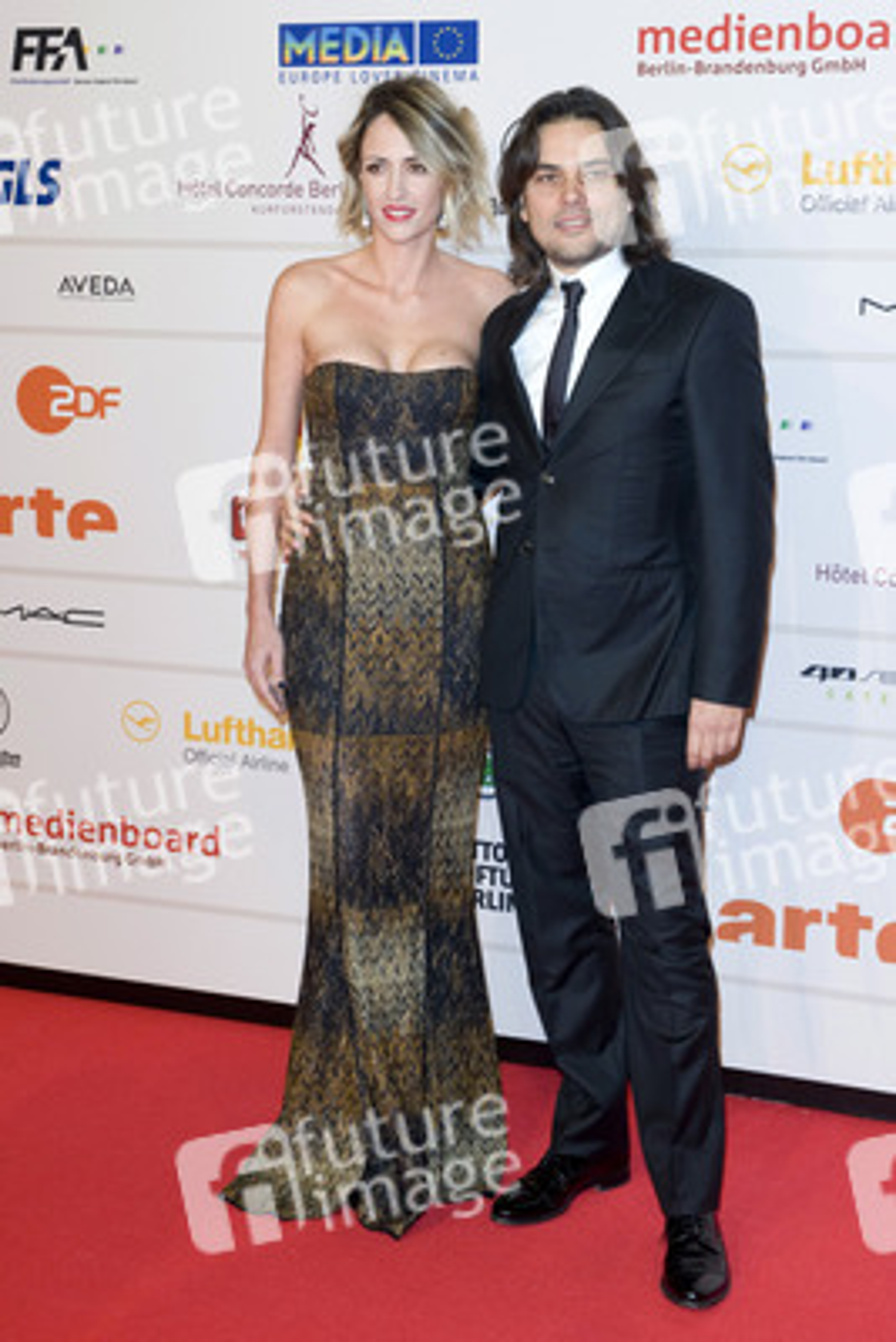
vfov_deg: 38.2
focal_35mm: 52
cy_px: 671
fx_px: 1940
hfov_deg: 26.0
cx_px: 448
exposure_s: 1/250
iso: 800
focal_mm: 52
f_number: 5.6
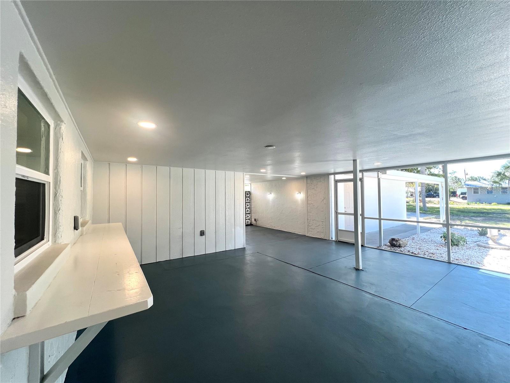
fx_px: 192
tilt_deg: +1.1
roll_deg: +1.1
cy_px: 192
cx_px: 255
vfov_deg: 89.9
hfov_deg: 106.2
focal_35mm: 13
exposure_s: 1/120
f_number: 1.8
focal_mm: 1.57
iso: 50
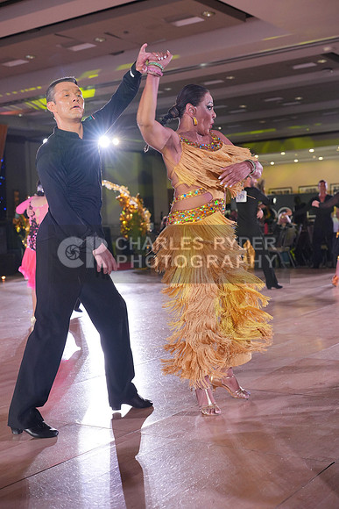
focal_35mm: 50
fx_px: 706
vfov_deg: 39.6
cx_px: 170
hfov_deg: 27.0
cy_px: 254
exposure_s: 1/400
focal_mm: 50
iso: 2000
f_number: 4
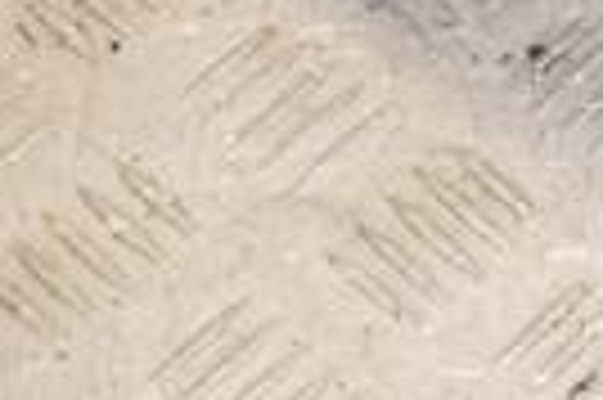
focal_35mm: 188
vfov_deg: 7.1
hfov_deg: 9.9
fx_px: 3145
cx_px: 1318
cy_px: -265
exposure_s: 1/125
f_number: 5.6
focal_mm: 28
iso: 320
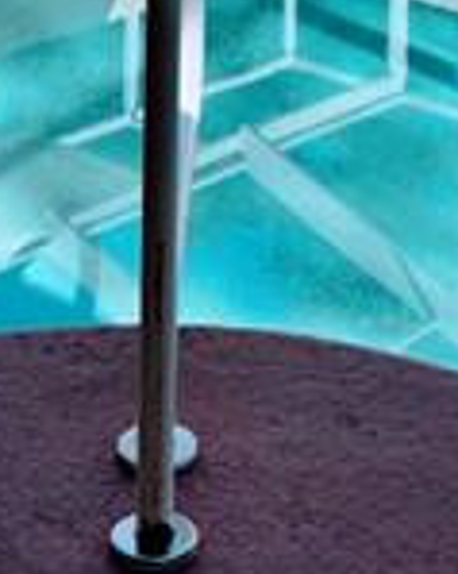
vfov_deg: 14.1
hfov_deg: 13.3
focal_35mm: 116
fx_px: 1967
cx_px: 285
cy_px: -555
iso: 20
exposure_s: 1/1307
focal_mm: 5.4
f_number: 1.8
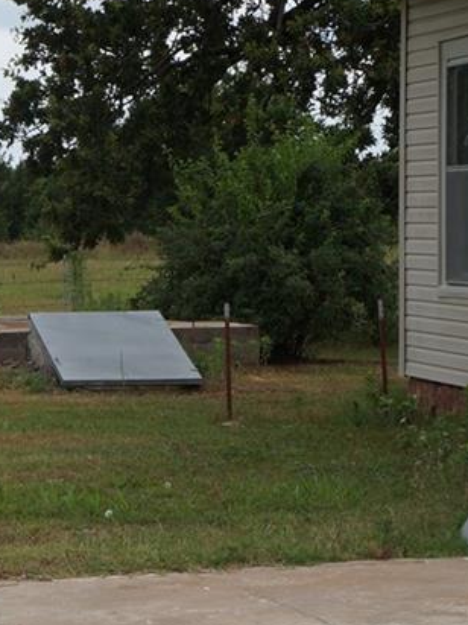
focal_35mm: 151
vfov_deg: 13.1
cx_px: -70
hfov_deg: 9.7
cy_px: 325
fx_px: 2723
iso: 100
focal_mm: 42
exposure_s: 1/125
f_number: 10
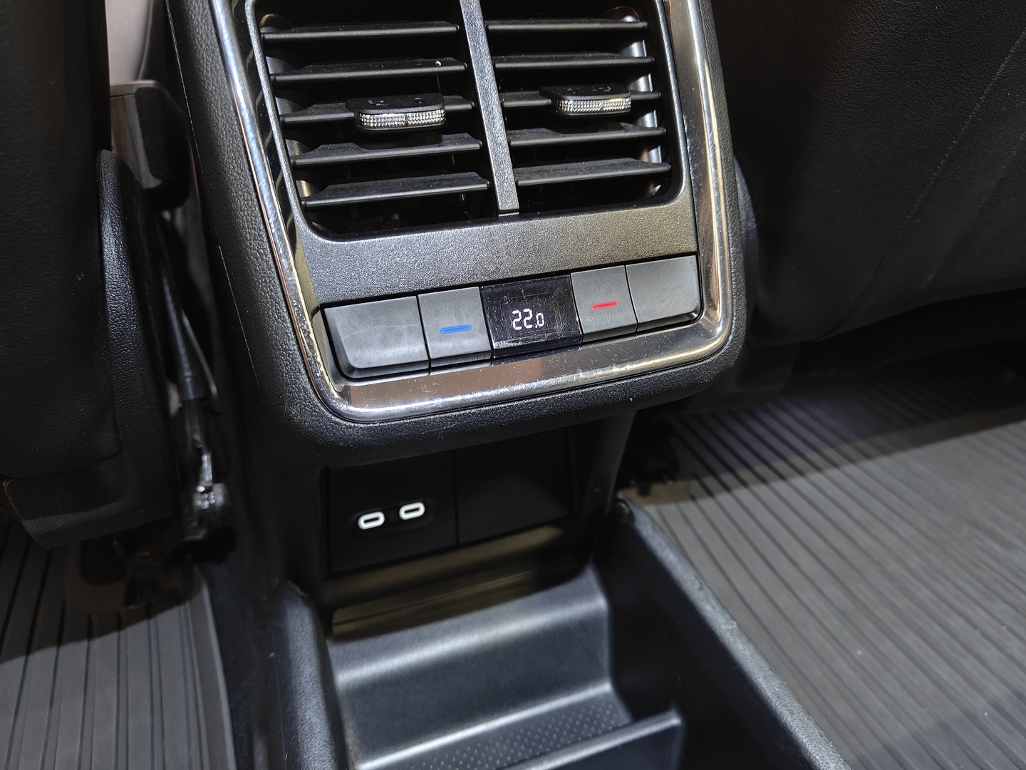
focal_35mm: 24
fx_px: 711
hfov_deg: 71.6
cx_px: 513
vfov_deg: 56.8
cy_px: 385
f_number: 1.8
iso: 2500
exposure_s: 1/20
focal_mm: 5.59
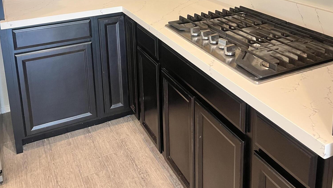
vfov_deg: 29.3
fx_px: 336
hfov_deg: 52.8
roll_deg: +1.1
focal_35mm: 38
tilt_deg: -13.3
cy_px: 3
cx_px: 167
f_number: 1.5
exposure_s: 1/60
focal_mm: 5.7
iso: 160
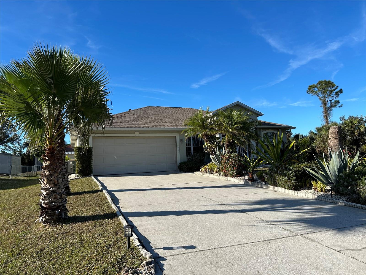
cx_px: 183
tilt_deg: +5.0
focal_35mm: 26
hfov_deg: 67.3
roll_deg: +2.0
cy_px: 138
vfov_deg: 53.1
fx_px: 275
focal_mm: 5.7
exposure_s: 1/3356
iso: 50
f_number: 1.5
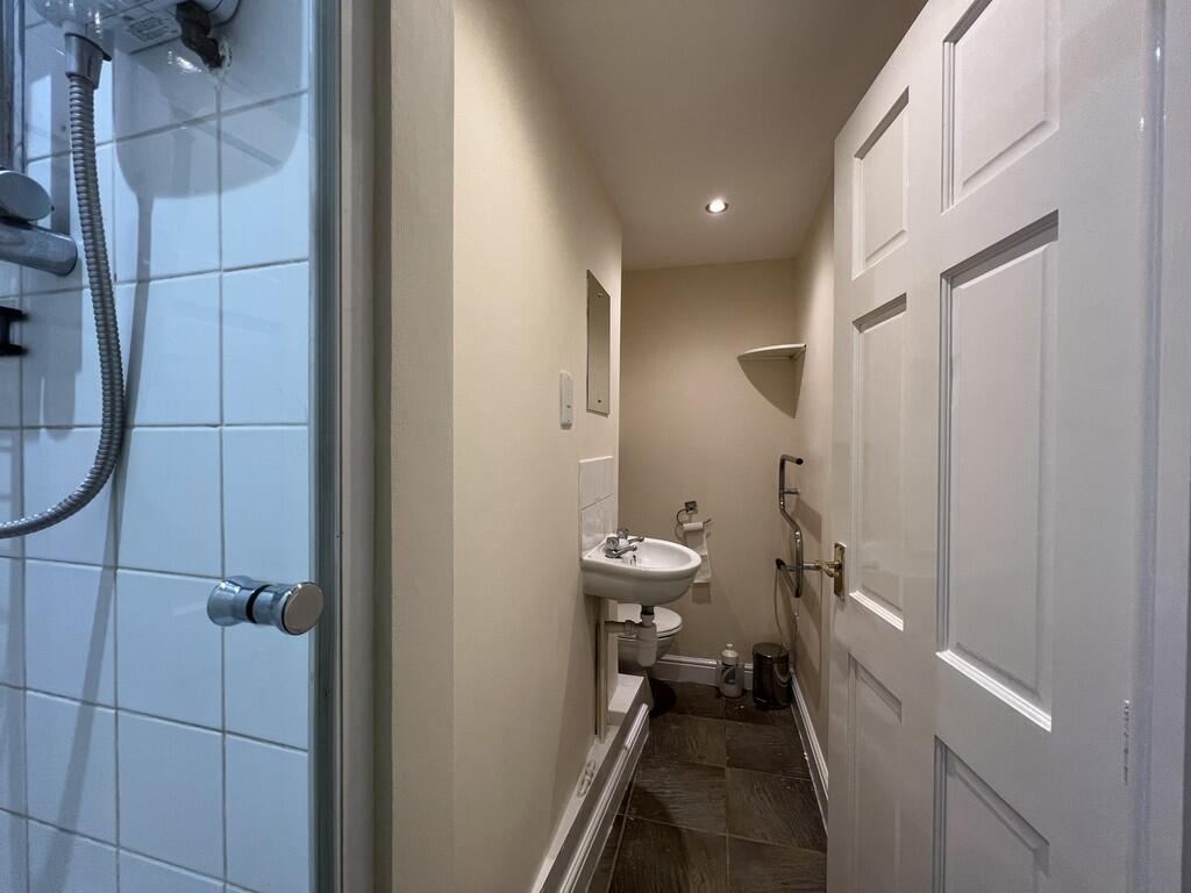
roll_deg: -0.2
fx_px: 447
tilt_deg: +0.4
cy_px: 446
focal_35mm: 13
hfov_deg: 106.2
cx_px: 596
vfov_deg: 89.9
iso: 160
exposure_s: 1/100
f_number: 1.8
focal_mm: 1.57
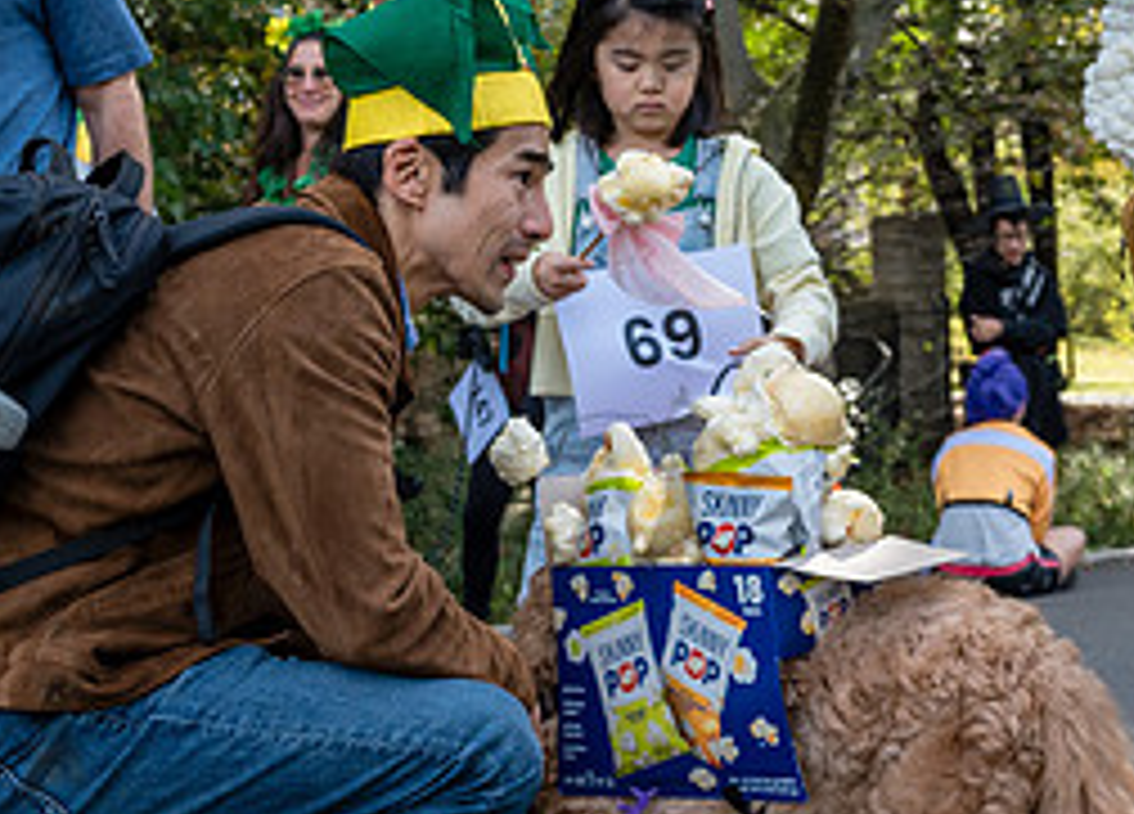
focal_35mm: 75
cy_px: 468
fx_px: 2420
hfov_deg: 26.3
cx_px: 655
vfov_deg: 19.1
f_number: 5
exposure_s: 1/1000
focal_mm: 31
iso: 1000
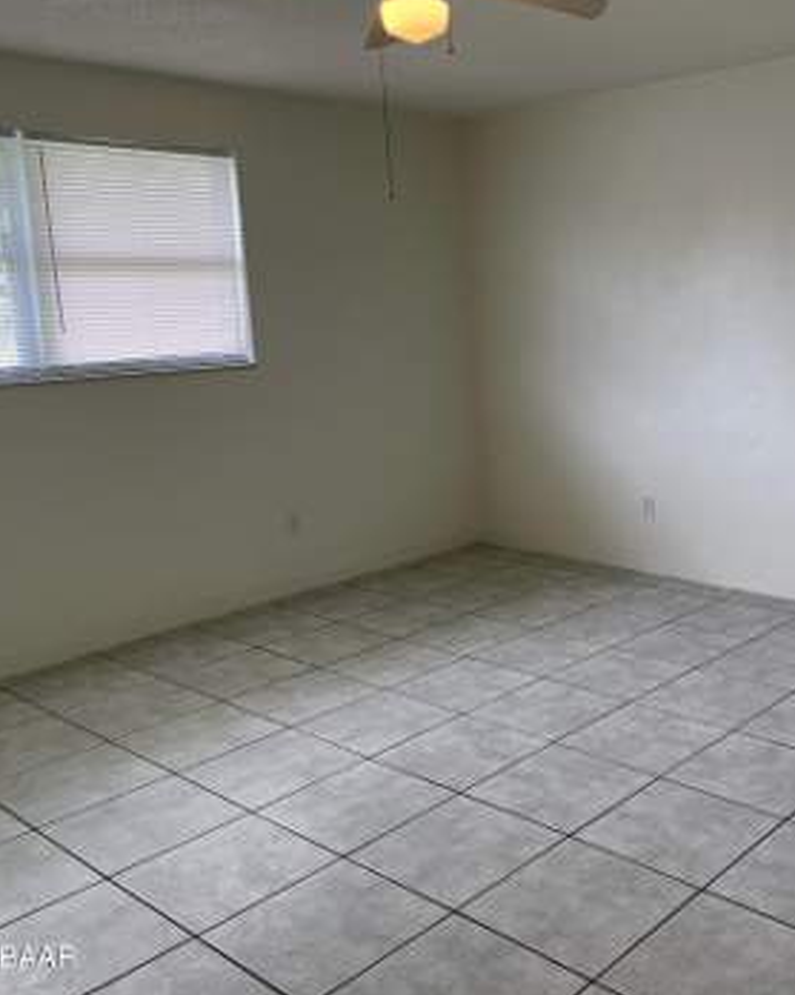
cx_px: 566
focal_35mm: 35
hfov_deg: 41.3
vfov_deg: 51.6
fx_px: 1030
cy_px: 489
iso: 100
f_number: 1.6
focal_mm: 4.2
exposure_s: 1/120
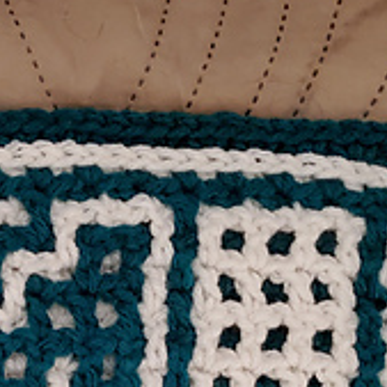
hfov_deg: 19.1
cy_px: 497
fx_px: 1100
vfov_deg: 18.6
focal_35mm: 87
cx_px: -37
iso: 640
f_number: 1.5
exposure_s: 1/30
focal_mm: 4.3
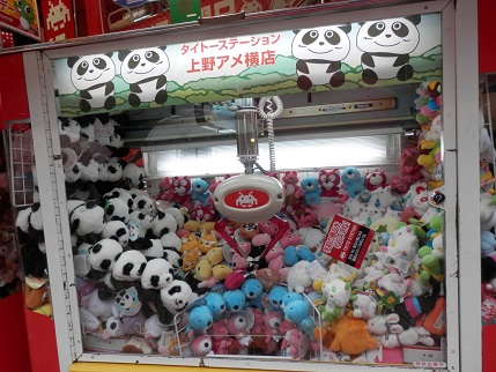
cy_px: 186
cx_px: 248
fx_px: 358
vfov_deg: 54.9
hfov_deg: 69.4
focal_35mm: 25
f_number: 3
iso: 80
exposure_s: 1/100
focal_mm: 4.5
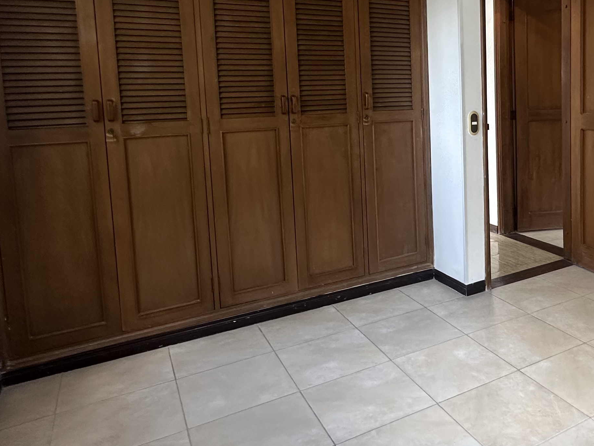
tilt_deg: -1.4
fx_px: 532
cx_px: 468
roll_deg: +0.9
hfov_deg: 54.6
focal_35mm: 31
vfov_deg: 44.6
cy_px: 139
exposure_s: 1/60
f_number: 2.2
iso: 250
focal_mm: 2.22
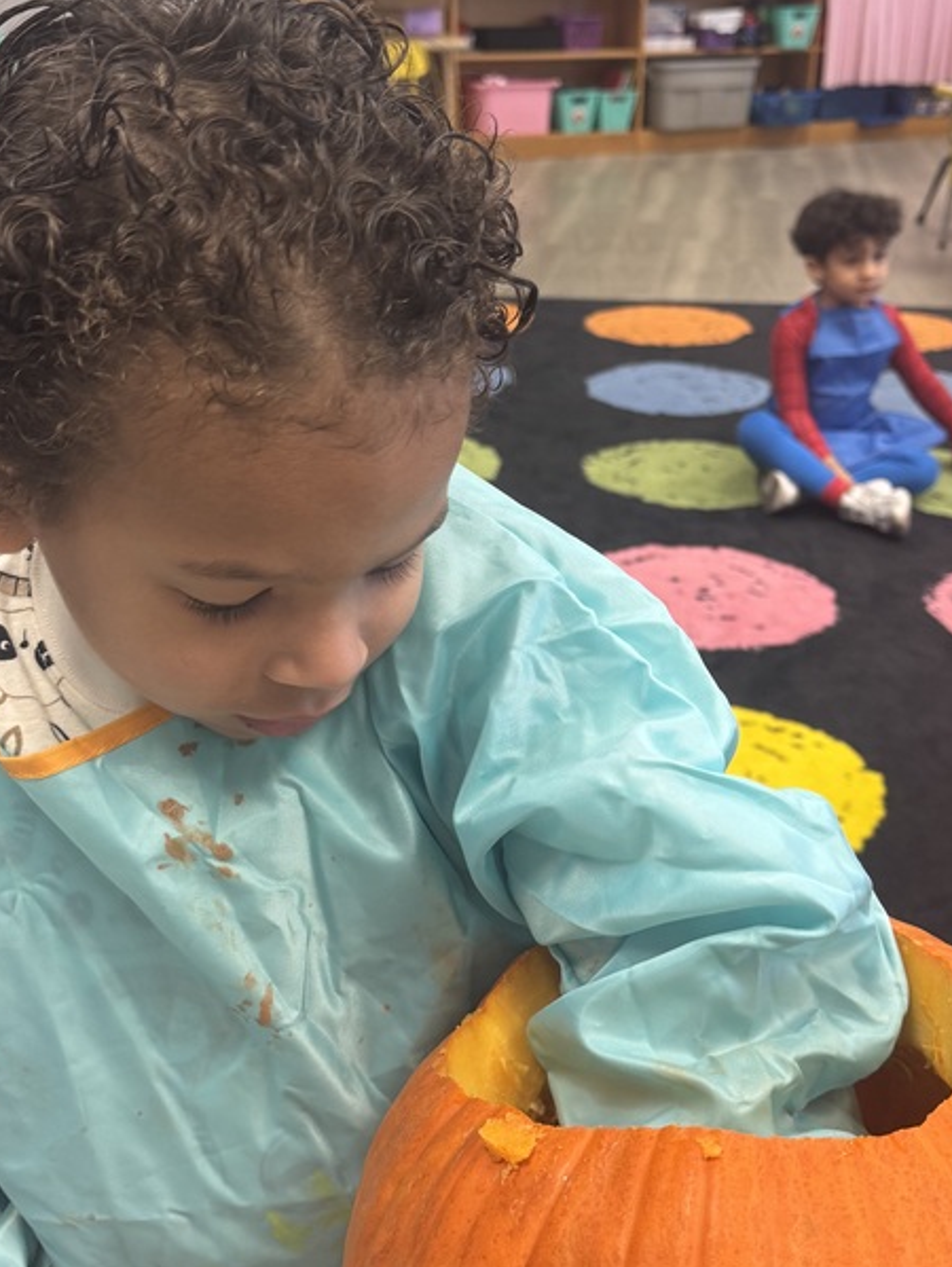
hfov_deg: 35.2
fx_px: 1502
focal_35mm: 41
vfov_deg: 45.7
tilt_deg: -22.8
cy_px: 567
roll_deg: -0.2
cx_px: 482
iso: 160
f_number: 1.78
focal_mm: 6.76
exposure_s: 1/120
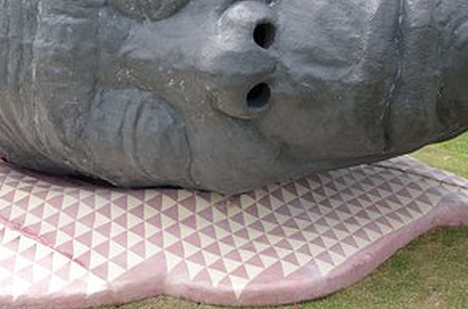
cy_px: 52
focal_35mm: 68
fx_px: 881
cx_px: 191
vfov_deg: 19.6
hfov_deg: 29.7
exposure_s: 1/640
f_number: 3.5
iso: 100
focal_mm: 26
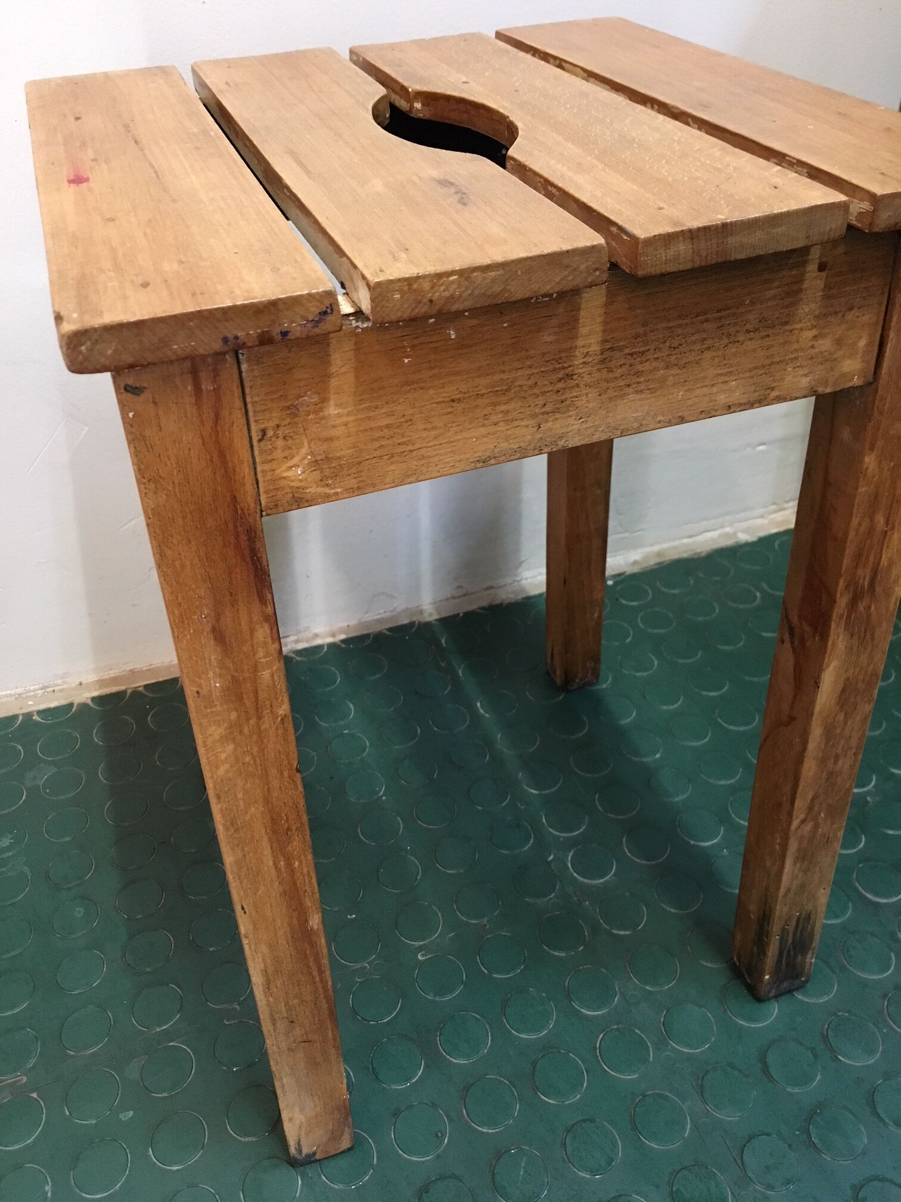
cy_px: 601
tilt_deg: -38.5
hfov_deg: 48.2
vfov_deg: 61.7
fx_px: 1006
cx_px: 450
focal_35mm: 29
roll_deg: -0.1
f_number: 2.2
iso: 200
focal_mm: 4.15
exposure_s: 1/17
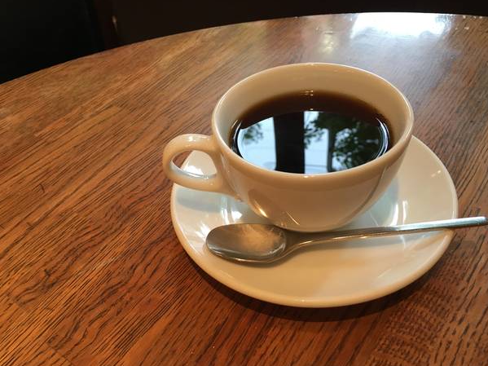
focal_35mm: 31
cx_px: 248
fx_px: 437
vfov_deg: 45.4
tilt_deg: -41.7
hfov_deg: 58.4
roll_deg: +6.2
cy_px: 179
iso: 40
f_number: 2.2
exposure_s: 1/30
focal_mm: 4.15
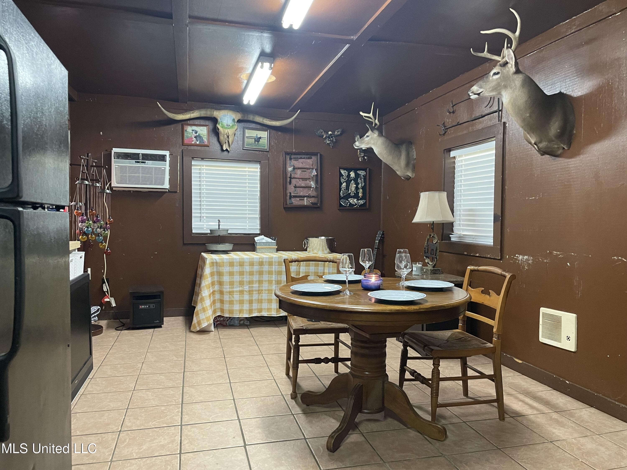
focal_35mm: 26
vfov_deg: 53.1
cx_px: 314
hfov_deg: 67.3
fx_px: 471
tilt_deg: -3.0
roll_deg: -0.7
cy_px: 235
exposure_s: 1/60
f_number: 1.6
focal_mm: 4.2
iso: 400
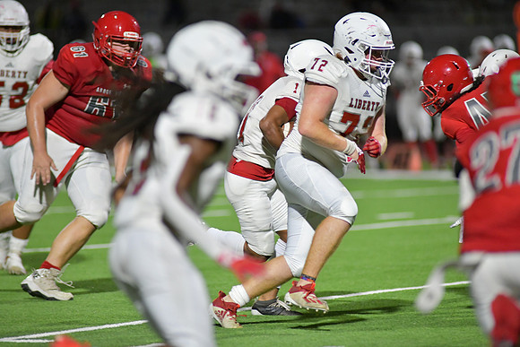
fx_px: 4334
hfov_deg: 6.9
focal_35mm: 300
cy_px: 174
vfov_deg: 4.6
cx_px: 260
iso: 5000
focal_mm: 300
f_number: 3.2
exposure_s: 1/1250
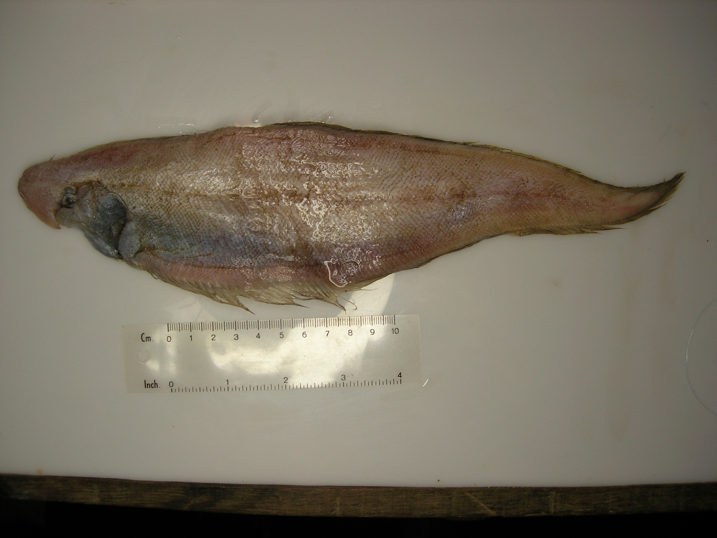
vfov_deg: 37.7
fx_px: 787
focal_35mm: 38
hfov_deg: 49.0
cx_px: 358
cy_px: 269
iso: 64
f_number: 2.8
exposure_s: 1/62.3
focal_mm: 7.8
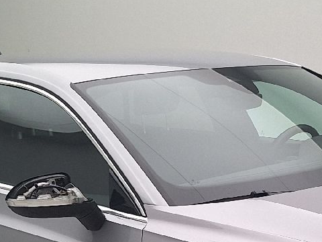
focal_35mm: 92
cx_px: 296
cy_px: 337
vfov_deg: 15.1
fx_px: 856
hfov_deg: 20.8
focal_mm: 5.54
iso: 40
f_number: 1.8
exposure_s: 1/101
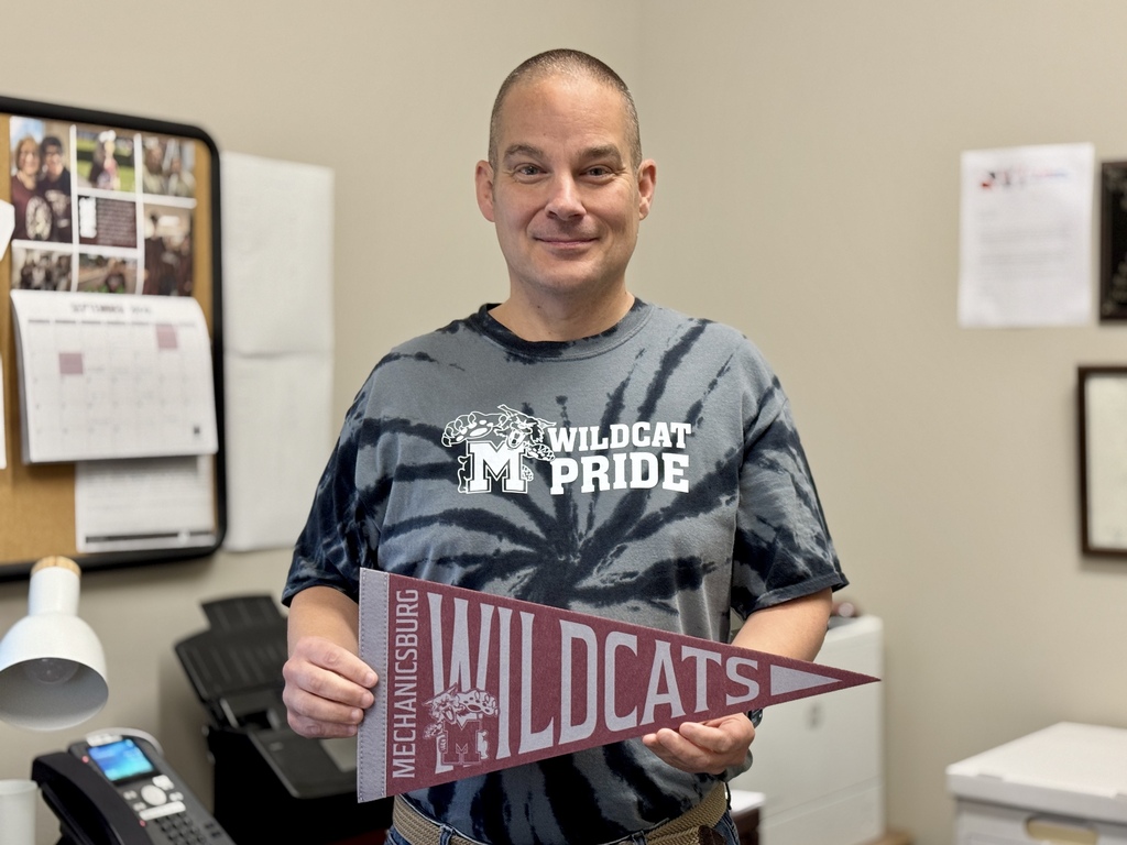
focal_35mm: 48
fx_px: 1563
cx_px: 564
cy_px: 422
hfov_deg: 39.7
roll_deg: +0.7
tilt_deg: -2.0
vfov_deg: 30.3
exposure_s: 1/60
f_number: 1.78
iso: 250
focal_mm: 6.76
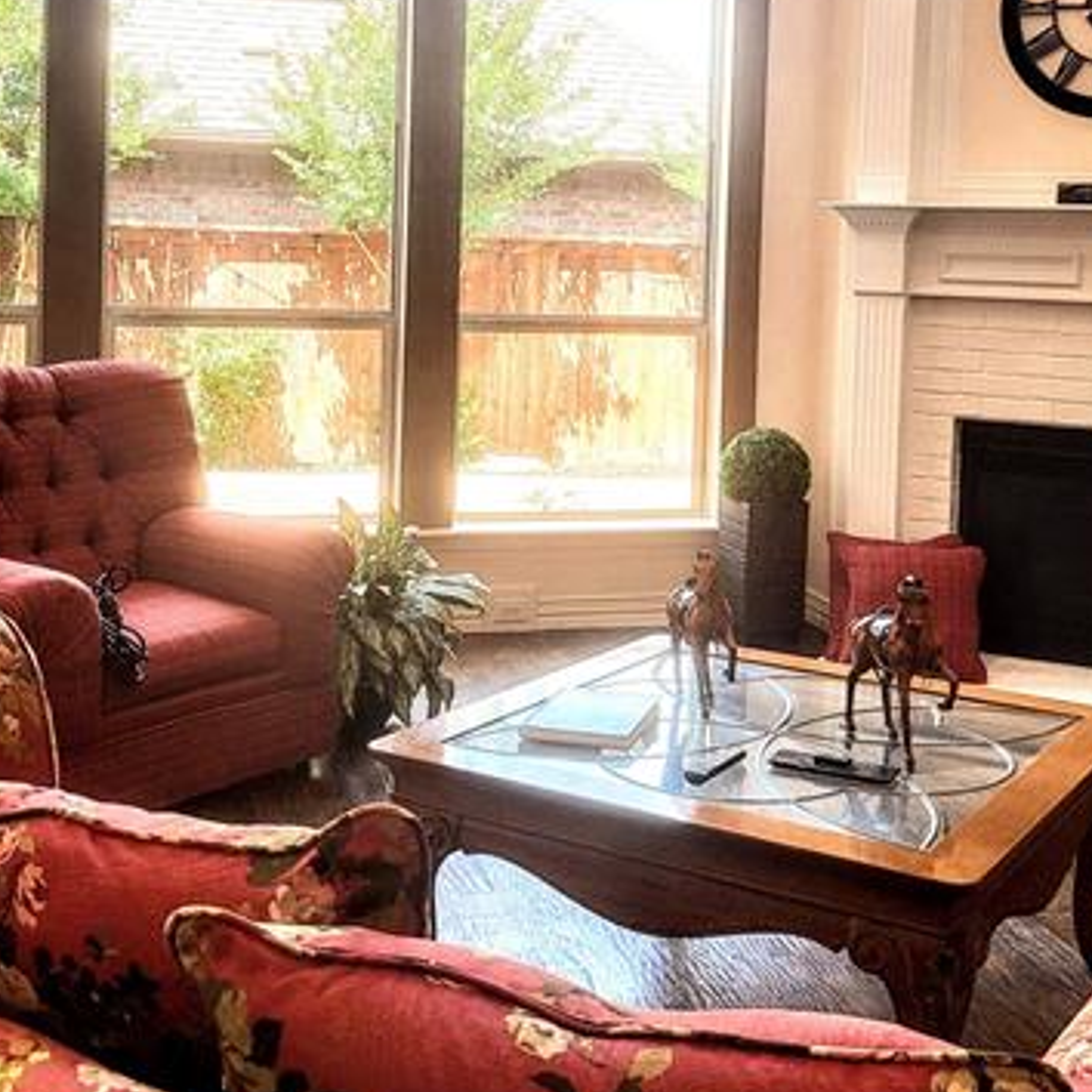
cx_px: 543
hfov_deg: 36.8
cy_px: 299
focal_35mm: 46
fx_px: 1642
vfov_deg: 36.1
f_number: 1.8
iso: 40
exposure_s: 1/235
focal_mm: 5
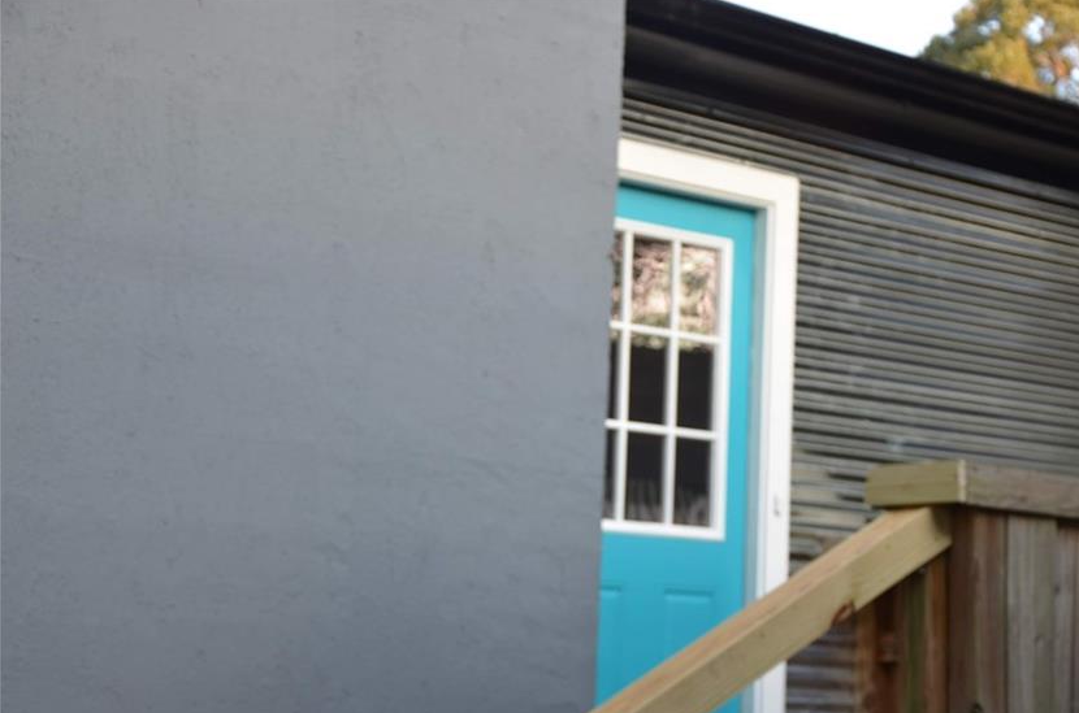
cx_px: 664
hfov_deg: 27.3
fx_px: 2212
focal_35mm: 74
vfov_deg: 18.3
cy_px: 432
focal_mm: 40
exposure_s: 1/60
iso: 200
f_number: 4.5
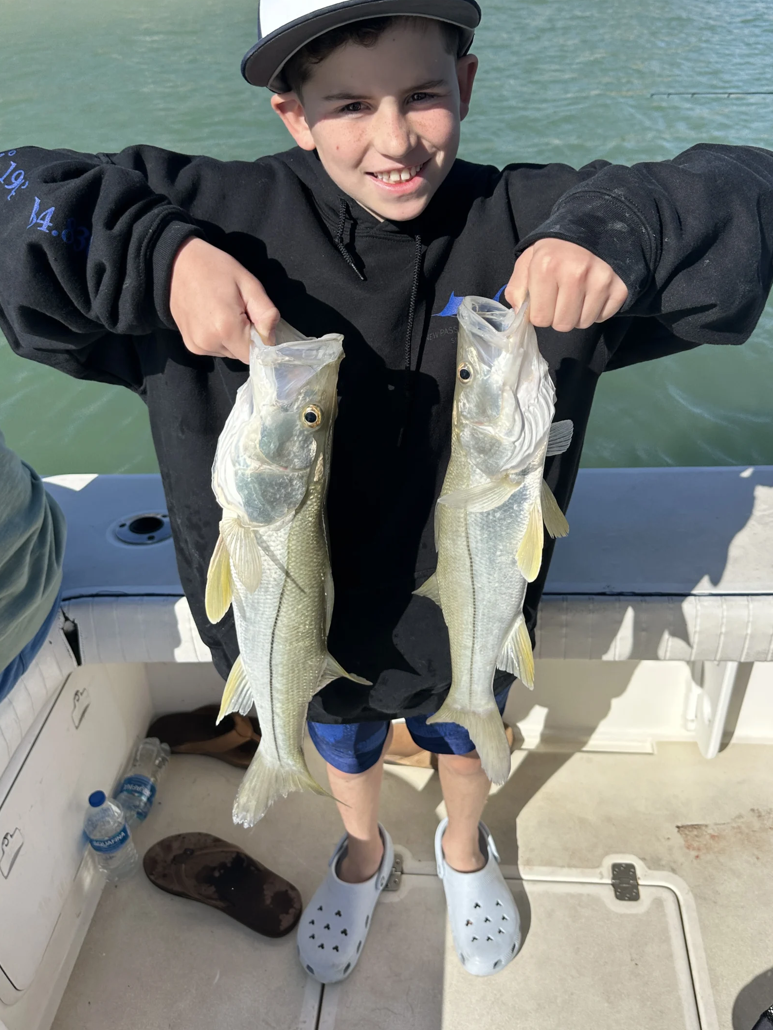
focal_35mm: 29
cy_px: 435
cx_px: 407
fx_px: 864
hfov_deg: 48.2
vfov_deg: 61.3
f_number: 1.78
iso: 80
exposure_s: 1/6211
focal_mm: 6.86
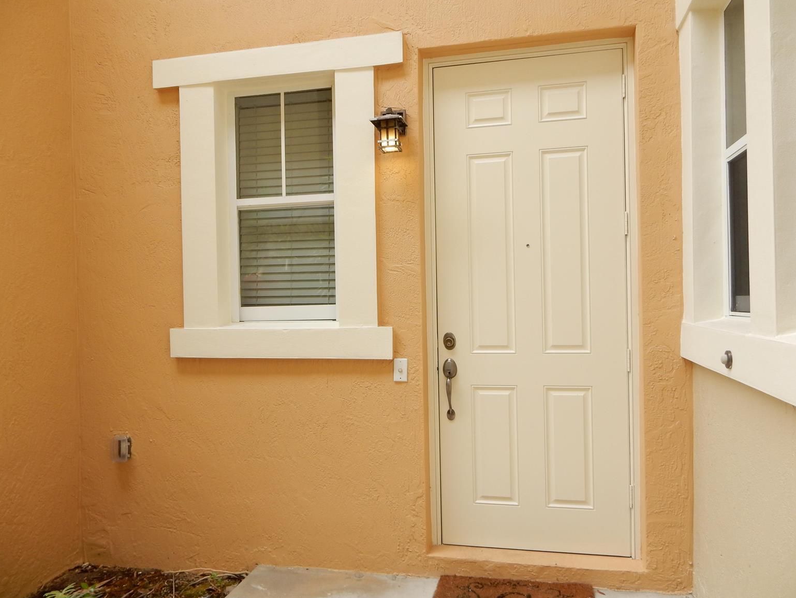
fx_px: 598
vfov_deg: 53.1
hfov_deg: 67.3
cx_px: 402
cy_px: 298
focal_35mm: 26
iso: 125
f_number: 3.7
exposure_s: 1/160
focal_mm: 4.5
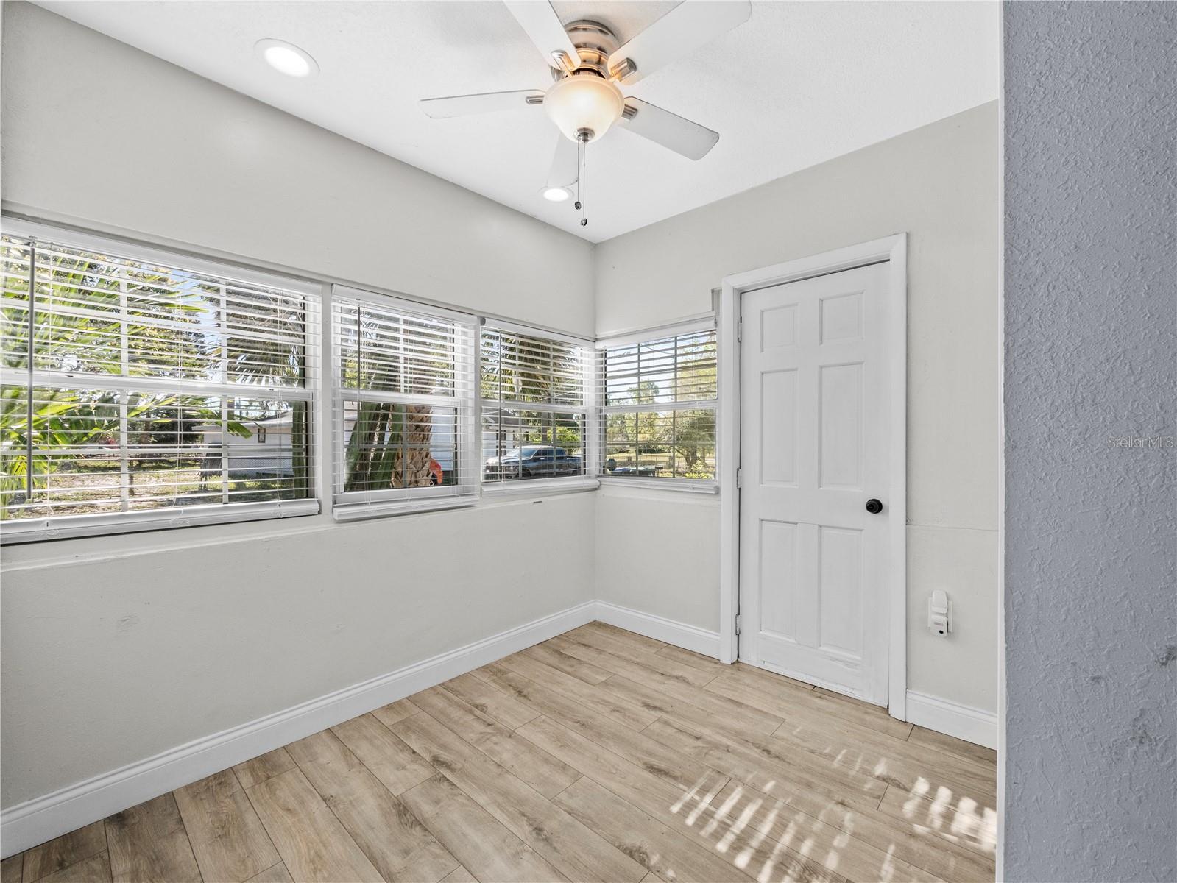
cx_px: 588
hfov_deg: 102.1
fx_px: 476
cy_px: 442
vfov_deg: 85.7
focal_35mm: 14
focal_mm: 7
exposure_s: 1/100
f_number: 8
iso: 800
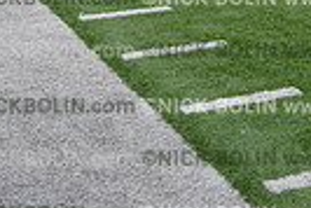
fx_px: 960
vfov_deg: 11.5
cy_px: -165
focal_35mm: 111
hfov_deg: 17.9
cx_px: 320
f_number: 4
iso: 125
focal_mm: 25.5
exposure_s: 1/500
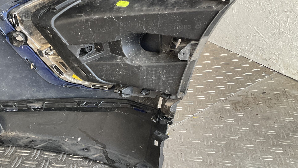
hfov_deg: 48.0
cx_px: 116
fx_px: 332
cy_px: 64
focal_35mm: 42
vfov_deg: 28.2
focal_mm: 3
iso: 50
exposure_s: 1/60
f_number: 1.8
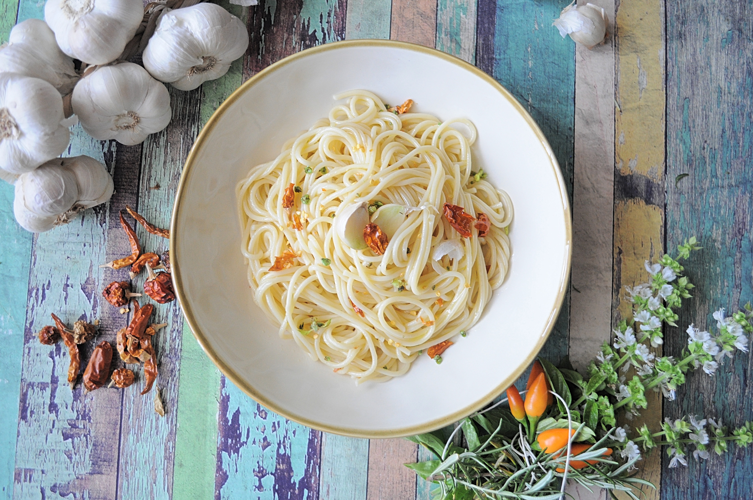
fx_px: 689
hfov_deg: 57.3
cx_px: 376
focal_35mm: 33
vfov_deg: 39.9
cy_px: 250
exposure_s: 1/60
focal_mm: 22
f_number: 3.8
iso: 800
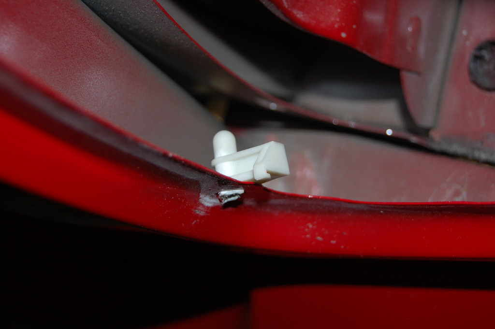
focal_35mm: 63
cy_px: 164
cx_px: 248
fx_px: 866
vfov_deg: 21.5
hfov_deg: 31.9
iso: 400
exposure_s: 1/60
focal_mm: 42
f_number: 5.3
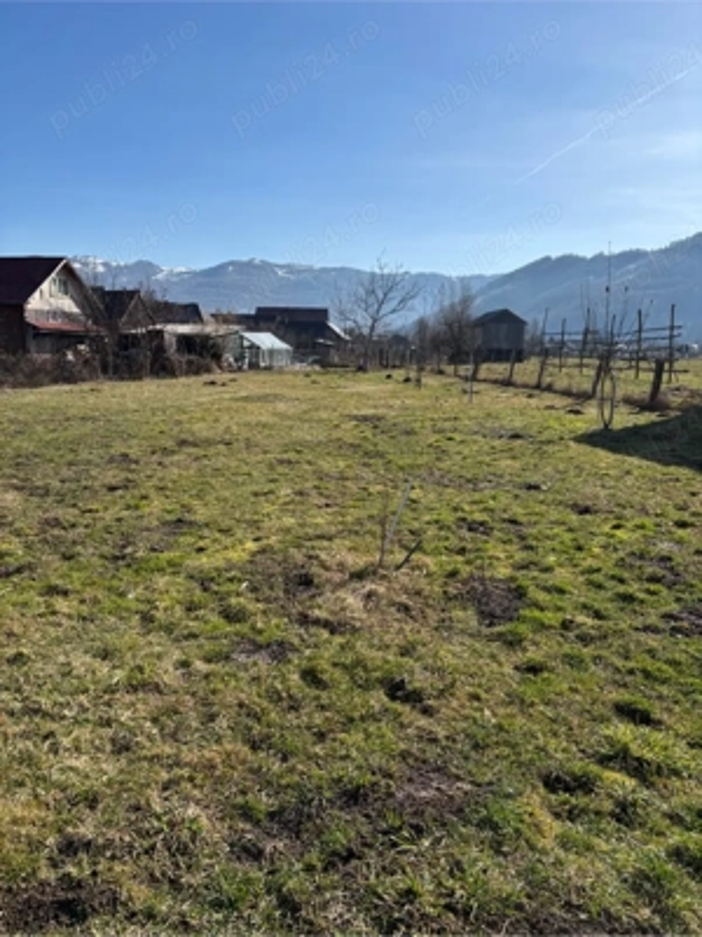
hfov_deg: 53.1
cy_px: 468
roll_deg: -2.5
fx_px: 703
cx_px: 351
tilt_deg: -9.4
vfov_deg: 67.3
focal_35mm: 26
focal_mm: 5.96
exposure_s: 1/3311
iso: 50
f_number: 1.6
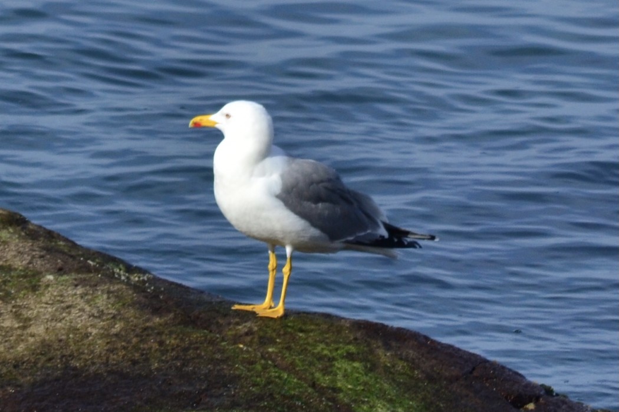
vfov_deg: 3.1
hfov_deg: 4.6
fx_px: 7737
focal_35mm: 450
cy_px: 206
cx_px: 310
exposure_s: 1/800
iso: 200
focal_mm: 300
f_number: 8
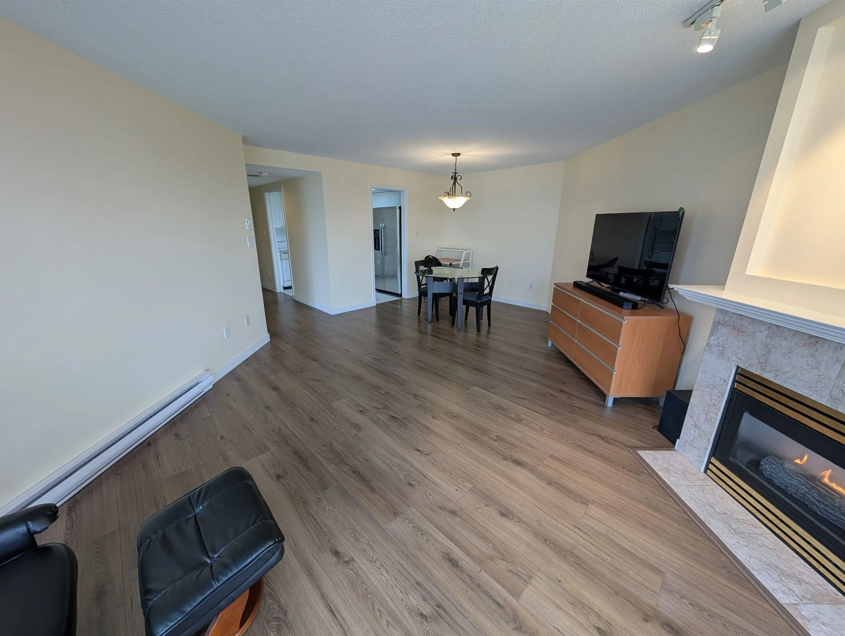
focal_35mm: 12
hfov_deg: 110.5
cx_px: 422
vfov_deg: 94.6
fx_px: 293
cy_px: 318
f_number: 1.7
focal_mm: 2.02
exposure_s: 1/120
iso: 83
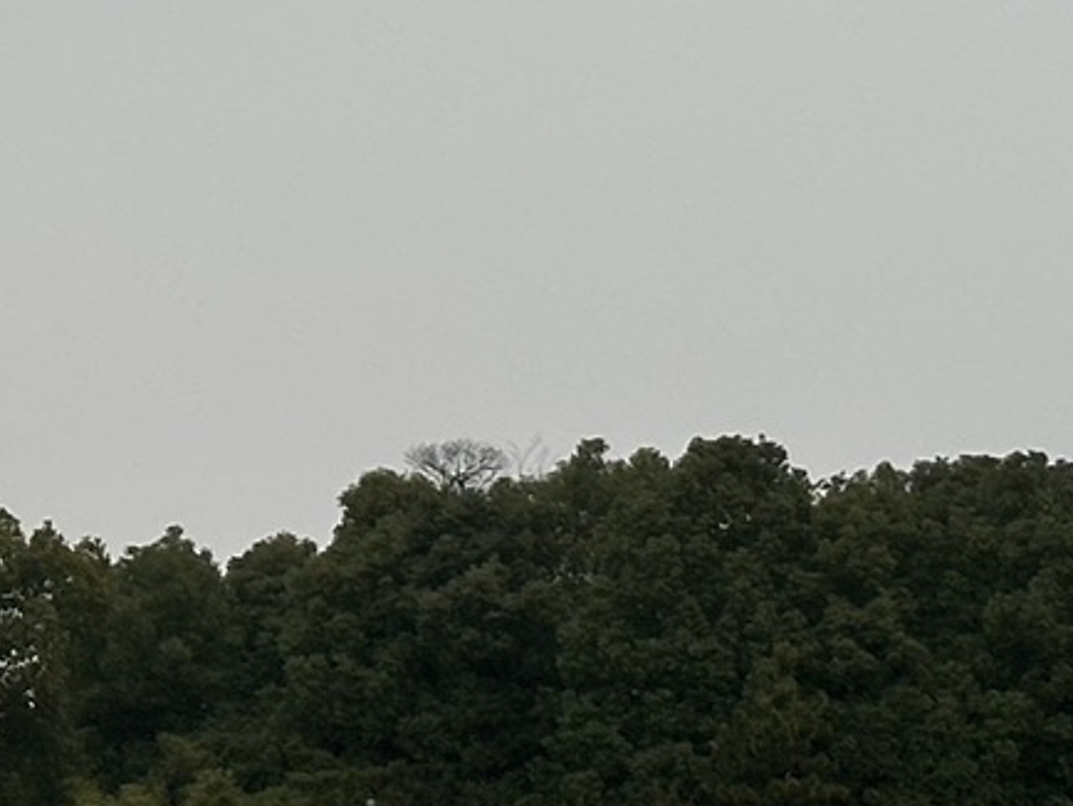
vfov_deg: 6.7
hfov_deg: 8.9
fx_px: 6854
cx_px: -129
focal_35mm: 221
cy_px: 252
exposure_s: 1/351
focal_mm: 6.86
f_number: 1.78
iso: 64
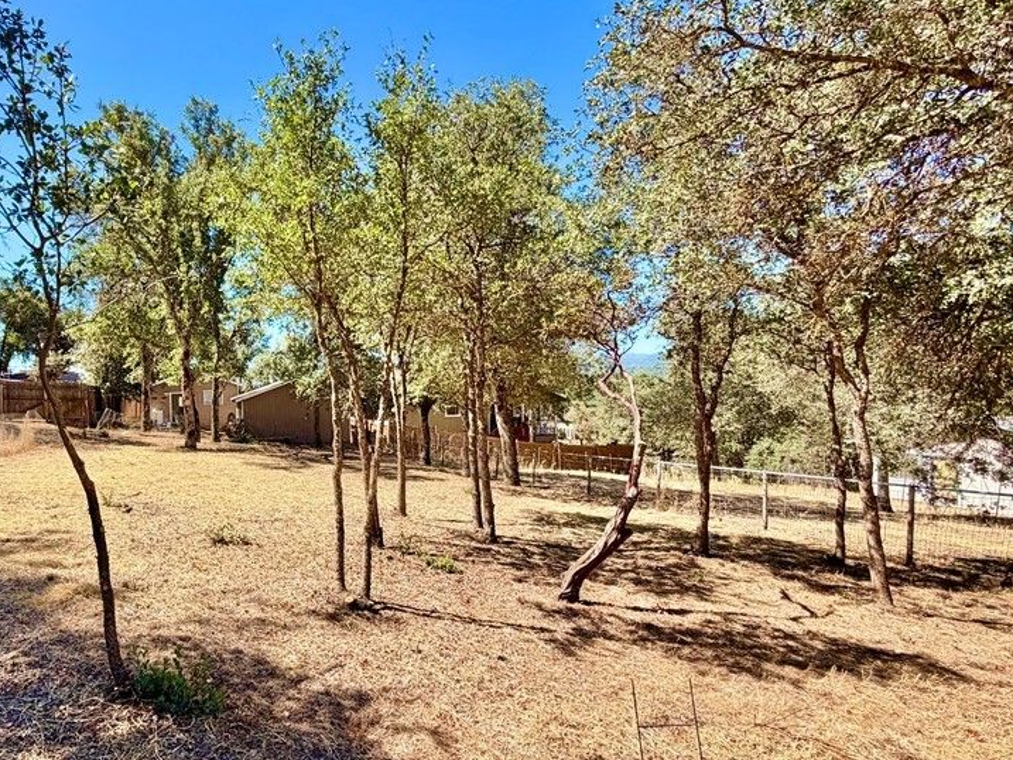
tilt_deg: -0.6
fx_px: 585
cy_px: 398
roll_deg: +0.9
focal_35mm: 20
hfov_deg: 77.7
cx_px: 300
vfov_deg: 66.0
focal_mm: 2.22
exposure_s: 1/751
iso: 40
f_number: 2.2
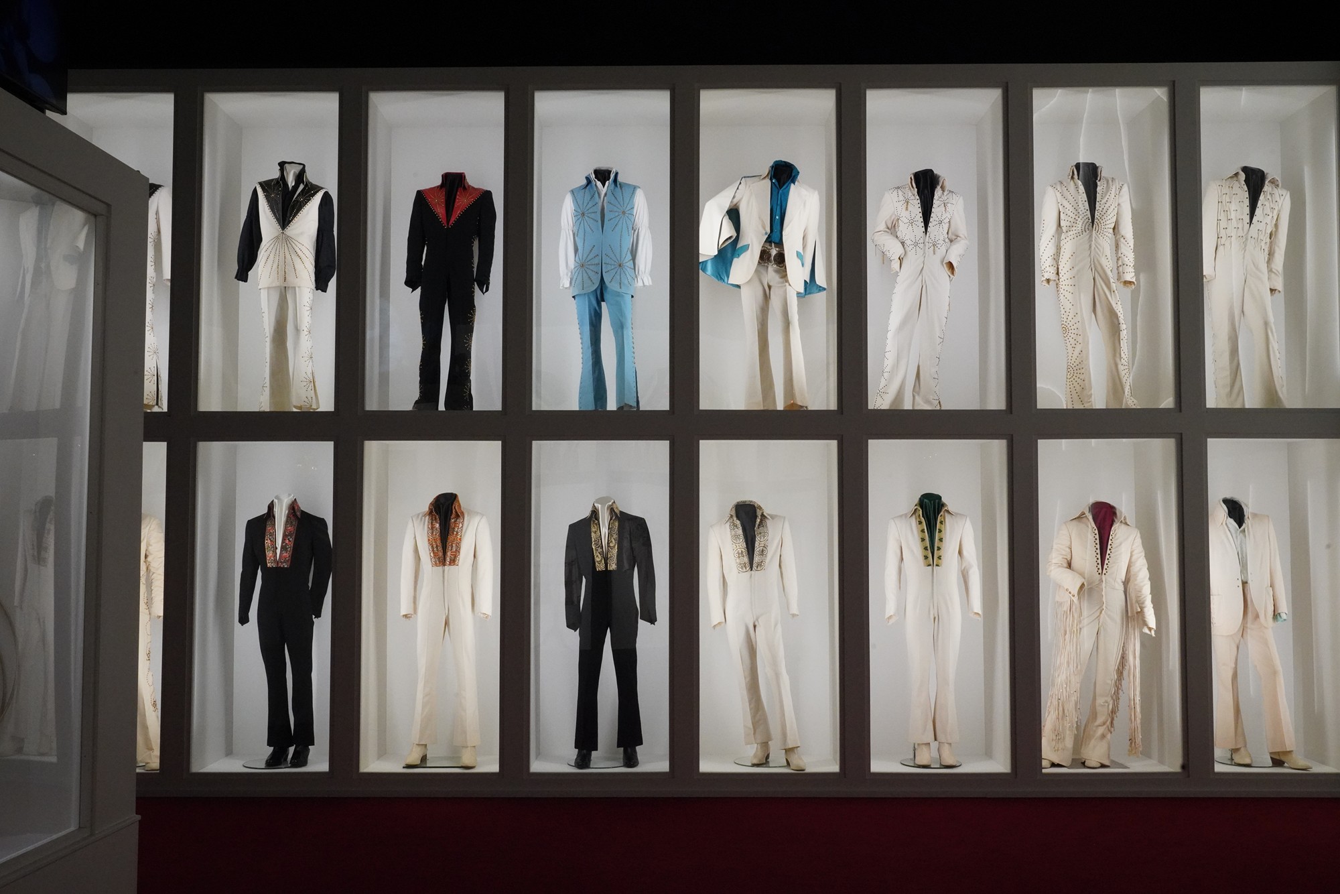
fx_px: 1415
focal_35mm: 38
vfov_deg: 35.1
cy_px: 447
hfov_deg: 50.7
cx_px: 670
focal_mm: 38
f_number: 22
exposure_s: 1/100
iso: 8000
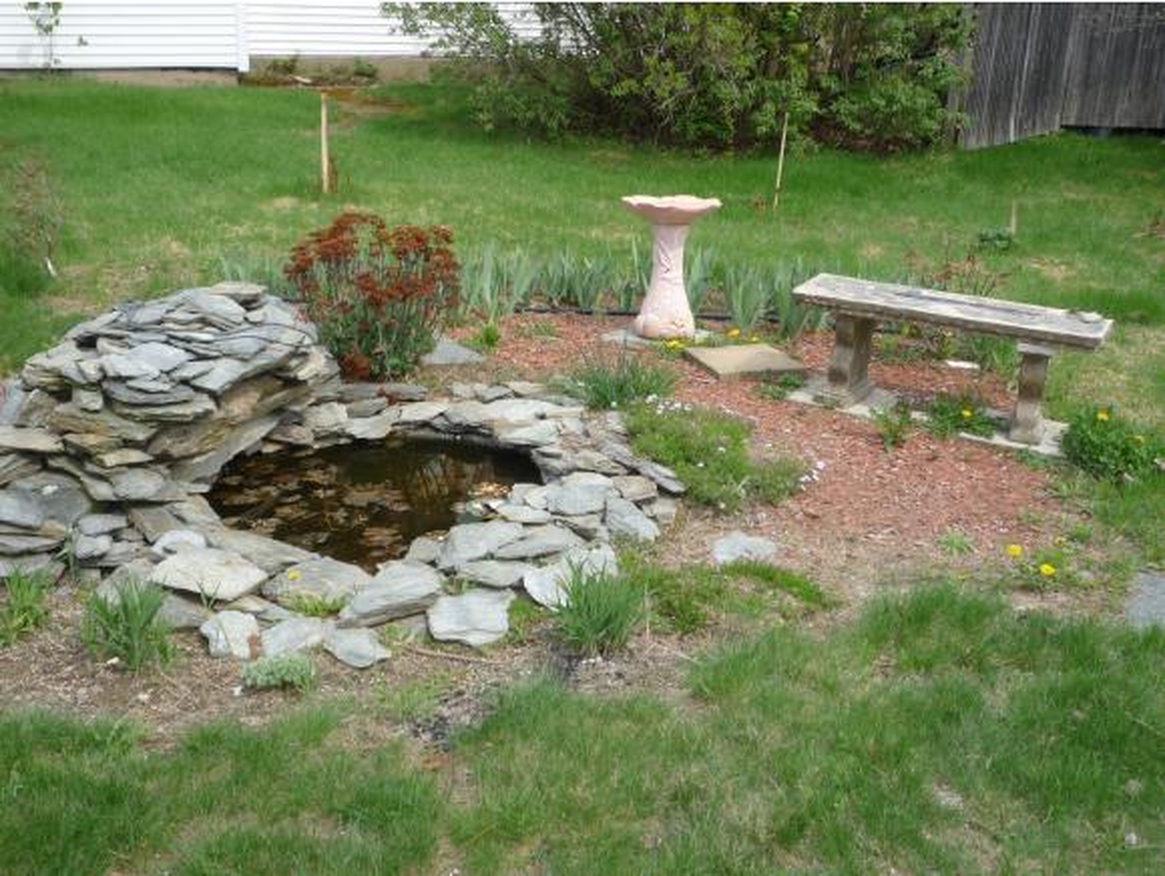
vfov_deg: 36.9
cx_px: 582
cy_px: 438
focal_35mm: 39
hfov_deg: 47.8
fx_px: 1314
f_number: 4
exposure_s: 1/400
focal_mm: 6.8
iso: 100
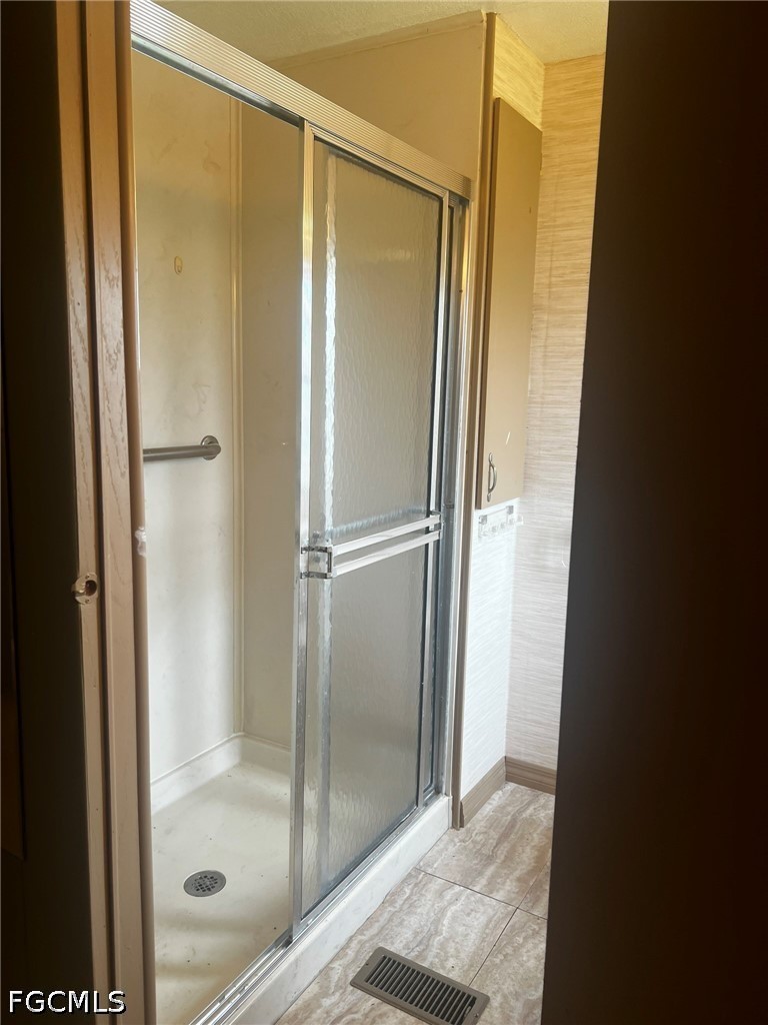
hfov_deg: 53.1
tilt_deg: -9.0
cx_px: 384
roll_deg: -2.1
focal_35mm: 26
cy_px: 512
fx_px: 769
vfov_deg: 67.3
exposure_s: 1/120
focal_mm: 5.7
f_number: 1.5
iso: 80
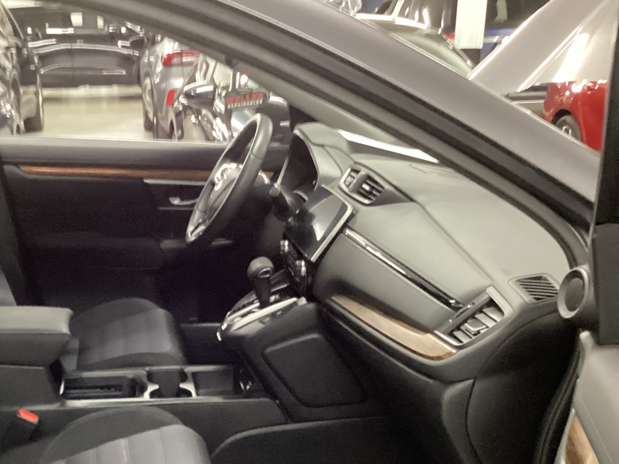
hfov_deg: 37.4
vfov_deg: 28.5
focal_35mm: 50
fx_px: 894
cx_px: 170
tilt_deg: -22.9
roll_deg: +0.4
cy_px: 365
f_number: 2.4
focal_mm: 3.3
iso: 640
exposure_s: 1/24
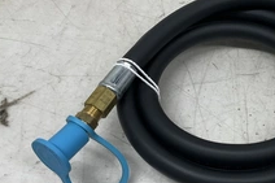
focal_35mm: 57
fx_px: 435
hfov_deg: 33.4
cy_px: 96
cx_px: 241
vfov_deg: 23.7
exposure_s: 1/120
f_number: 1.8
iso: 40
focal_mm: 3
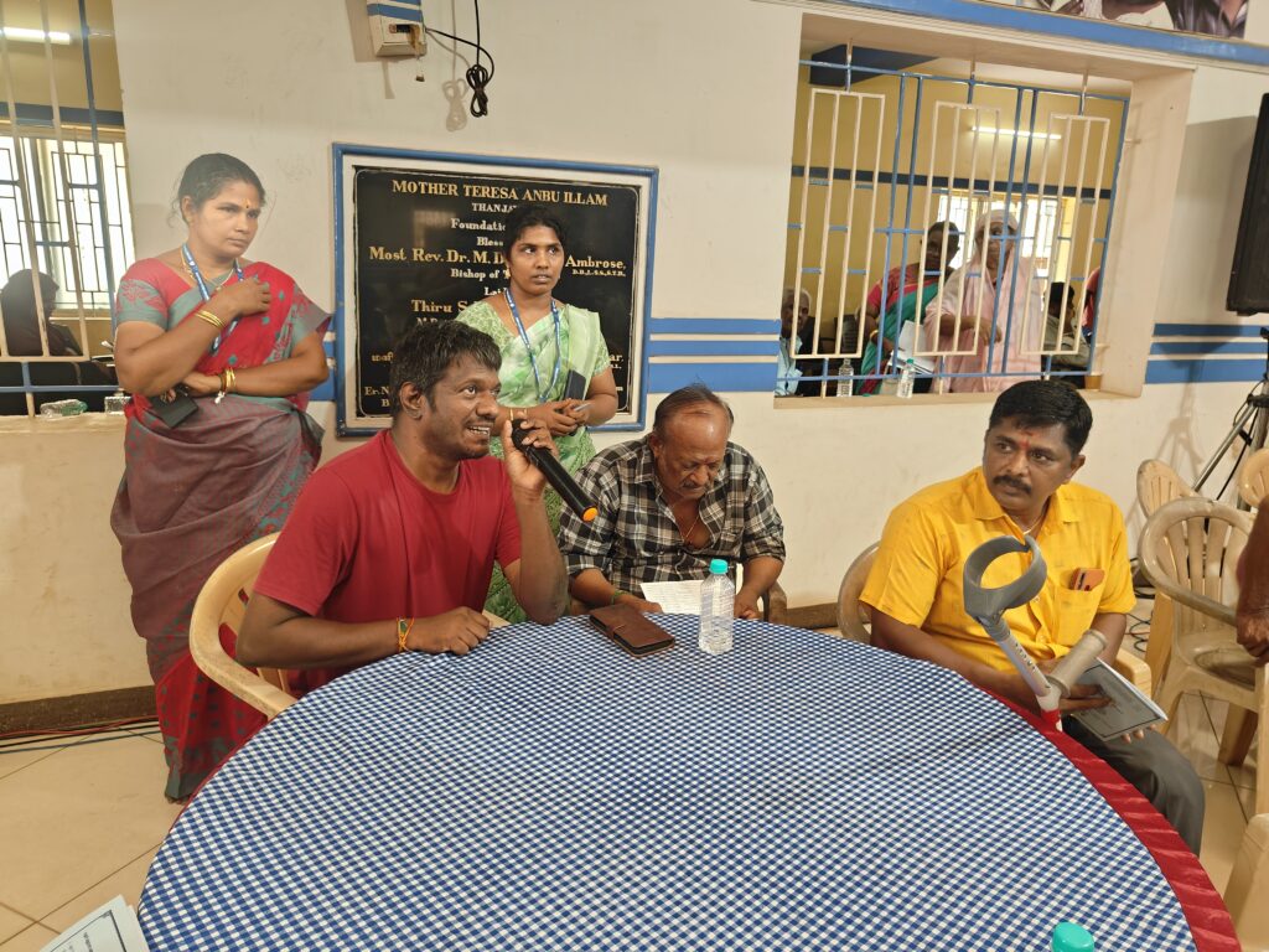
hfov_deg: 71.6
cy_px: 476
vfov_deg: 56.8
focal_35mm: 24
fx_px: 880
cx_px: 634
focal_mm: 5.59
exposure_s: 1/50
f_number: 1.8
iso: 400
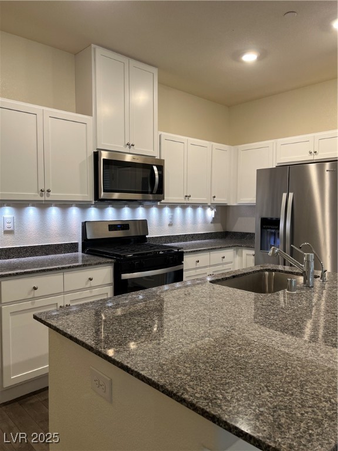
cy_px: 226
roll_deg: -0.2
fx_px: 338
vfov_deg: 67.3
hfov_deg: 53.1
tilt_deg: -3.5
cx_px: 169
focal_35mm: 26
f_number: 1.5
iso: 80
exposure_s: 1/60
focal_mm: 5.7
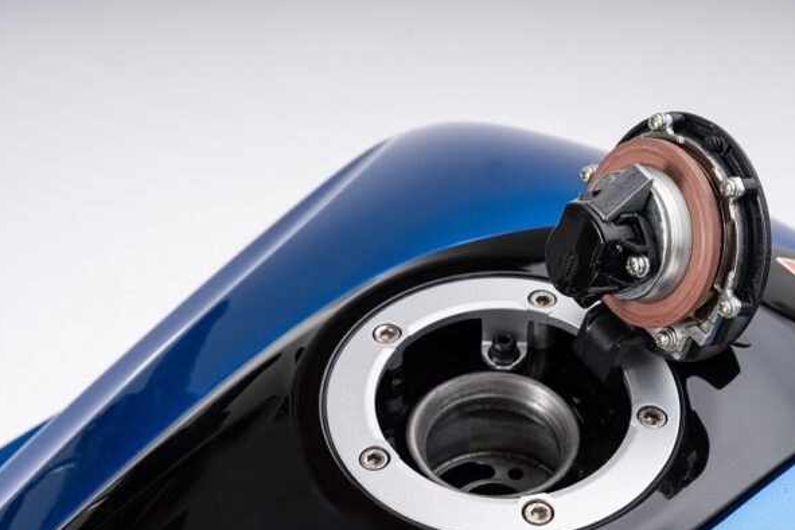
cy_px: 330
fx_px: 2009
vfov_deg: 15.0
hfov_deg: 22.3
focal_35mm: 91
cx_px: 513
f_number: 11
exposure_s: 1/160
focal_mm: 70
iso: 200
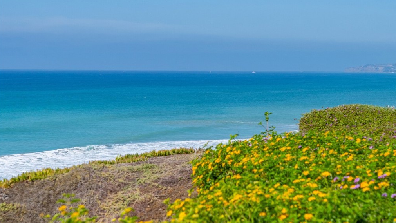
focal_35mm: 87
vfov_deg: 13.9
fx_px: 914
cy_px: 104
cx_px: 198
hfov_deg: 24.5
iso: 500
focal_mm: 55
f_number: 7.1
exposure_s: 1/2000
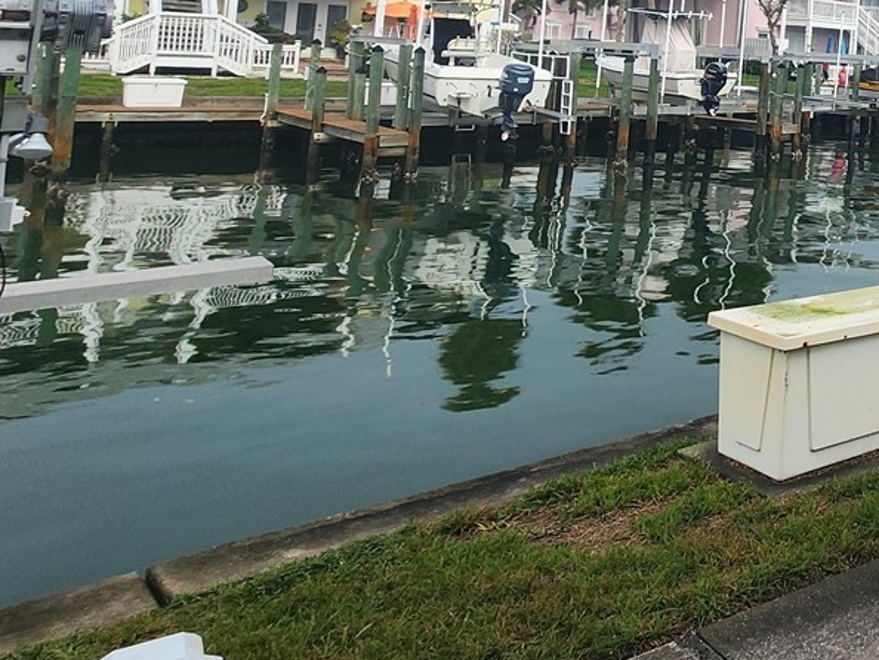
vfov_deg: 36.9
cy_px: 15
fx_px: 889
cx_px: 1123
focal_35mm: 35
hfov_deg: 36.3
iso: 50
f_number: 2.2
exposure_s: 1/2180
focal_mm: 2.2
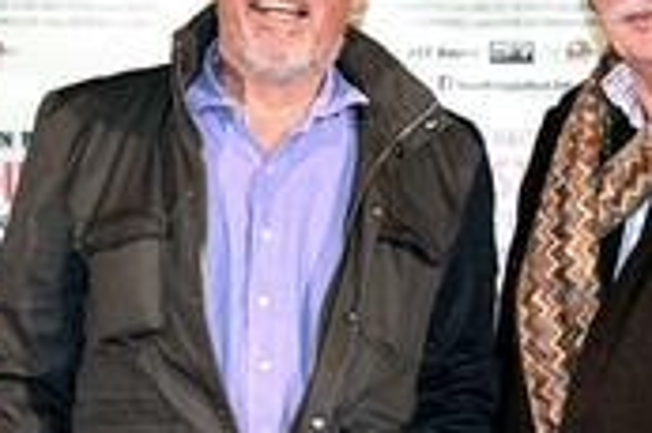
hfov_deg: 14.0
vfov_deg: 9.4
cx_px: 435
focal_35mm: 146
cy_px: 335
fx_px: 2642
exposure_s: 1/100
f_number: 6.3
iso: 1000
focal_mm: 56
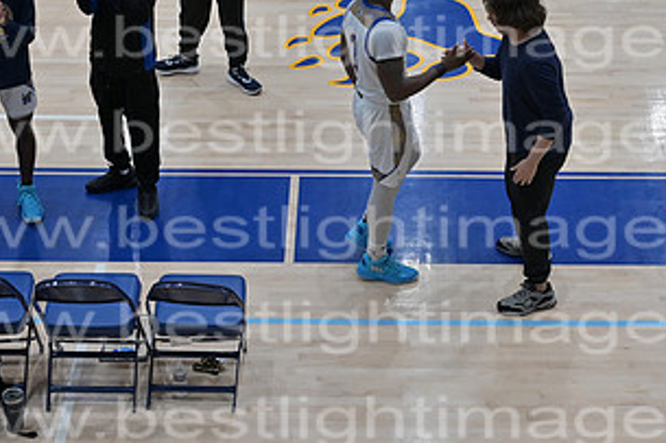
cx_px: 402
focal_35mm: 95
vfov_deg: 14.3
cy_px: 89
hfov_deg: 21.4
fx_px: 1756
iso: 2500
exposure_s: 1/400
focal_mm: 50
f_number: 4
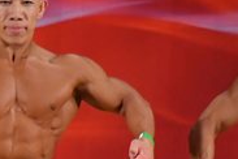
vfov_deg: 1.4
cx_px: -18
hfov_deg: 2.0
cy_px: 218
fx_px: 6716
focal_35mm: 1016
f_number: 5.6
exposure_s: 1/400
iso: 3200
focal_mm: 160
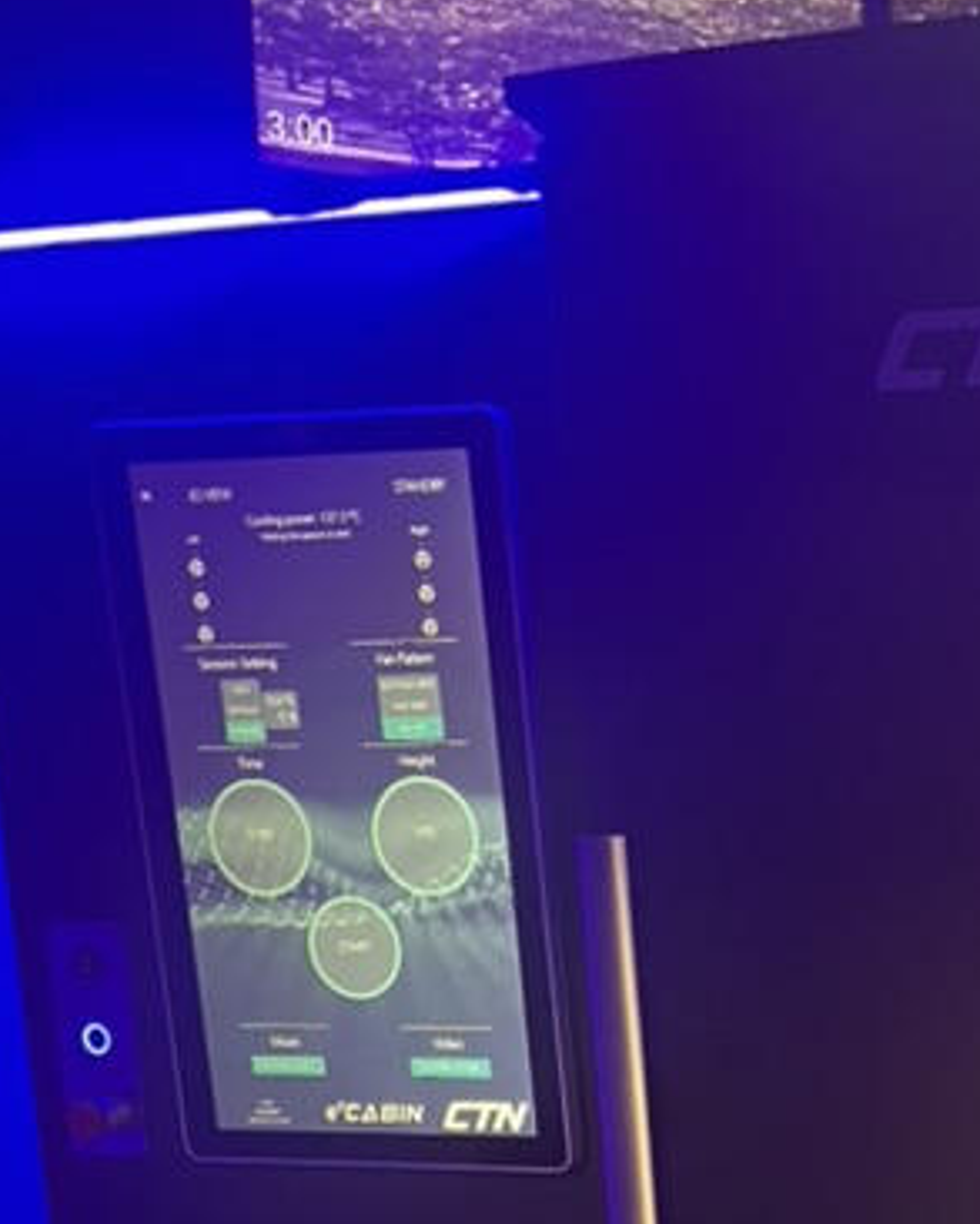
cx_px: 1214
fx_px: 2573
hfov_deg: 20.1
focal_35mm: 71
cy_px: 1231
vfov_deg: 25.4
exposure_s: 1/25
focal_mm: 5.1
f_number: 1.6
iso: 640
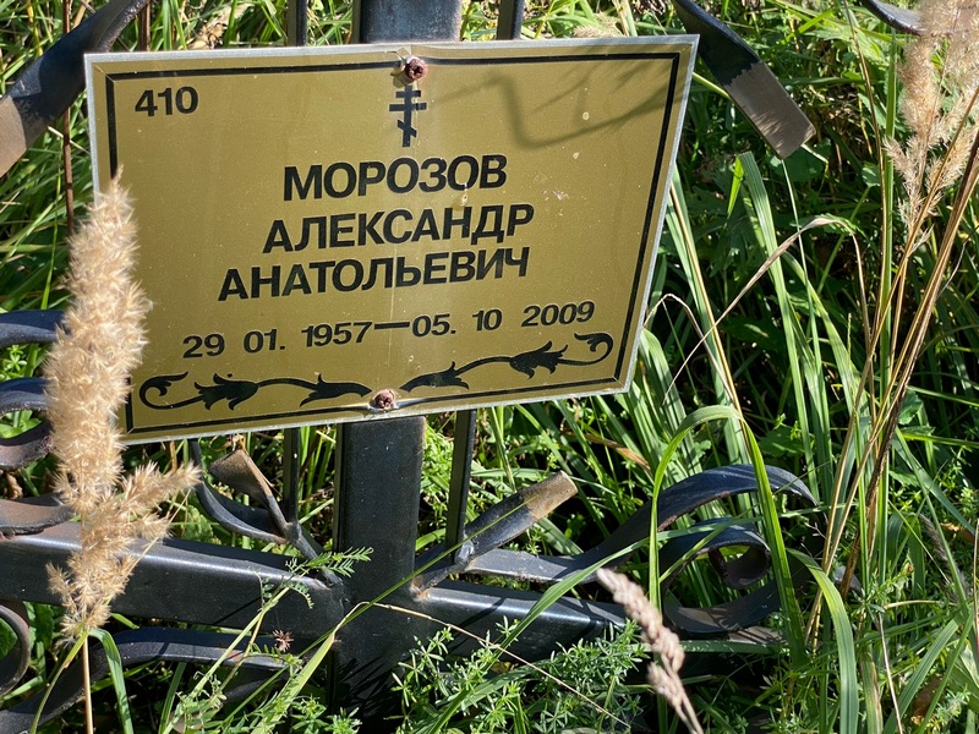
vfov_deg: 28.0
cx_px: 490
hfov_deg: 36.8
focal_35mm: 52
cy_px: 367
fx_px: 1471
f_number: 2
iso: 20
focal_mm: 6
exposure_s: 1/322
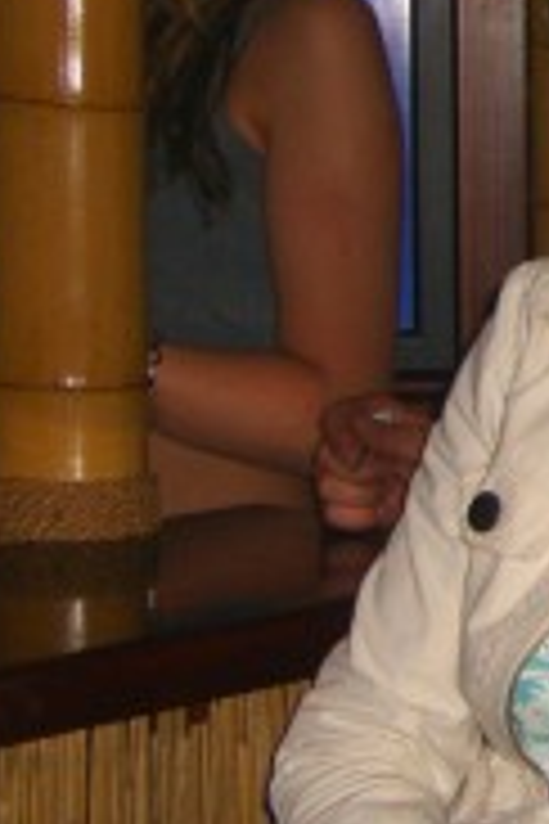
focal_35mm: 157
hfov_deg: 8.3
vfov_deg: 13.0
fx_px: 3591
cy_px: 153
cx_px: 1076
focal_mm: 9.5
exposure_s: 1/60
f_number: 3.1
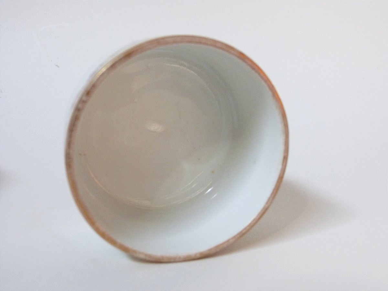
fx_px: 460
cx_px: 194
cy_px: 146
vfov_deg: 35.1
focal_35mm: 41
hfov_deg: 45.8
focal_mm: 7.3
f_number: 3.1
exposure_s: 1/60
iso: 320
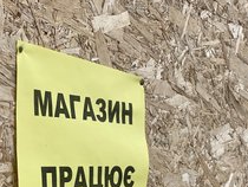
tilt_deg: +5.7
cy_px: 133
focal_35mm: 99
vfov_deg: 14.9
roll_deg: +0.9
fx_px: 710
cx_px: 66
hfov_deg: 19.7
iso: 25
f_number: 2
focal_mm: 6
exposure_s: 1/320
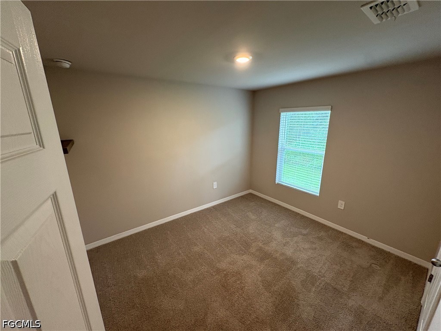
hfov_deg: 102.1
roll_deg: +1.0
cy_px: 166
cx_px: 220
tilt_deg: -14.2
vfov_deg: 85.7
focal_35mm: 14
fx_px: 178
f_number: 2.2
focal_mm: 2.22
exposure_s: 1/60
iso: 200
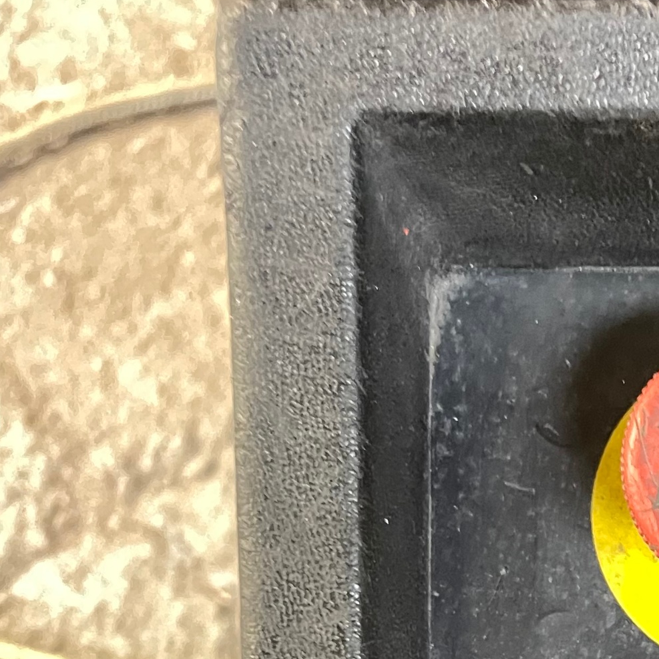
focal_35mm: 76
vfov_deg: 20.5
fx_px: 1637
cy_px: 887
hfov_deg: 21.5
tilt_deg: -61.0
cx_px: 742
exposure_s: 1/25
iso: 1000
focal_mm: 5.1
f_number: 1.6
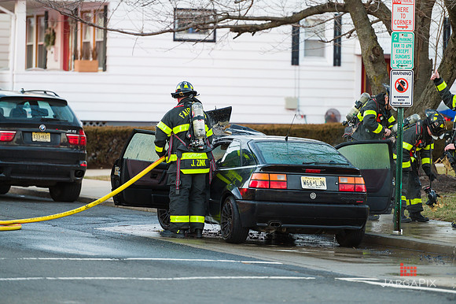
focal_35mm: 200
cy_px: 152
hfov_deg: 10.3
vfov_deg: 6.9
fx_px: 2532
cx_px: 228
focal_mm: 200
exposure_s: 1/200
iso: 640
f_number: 3.2
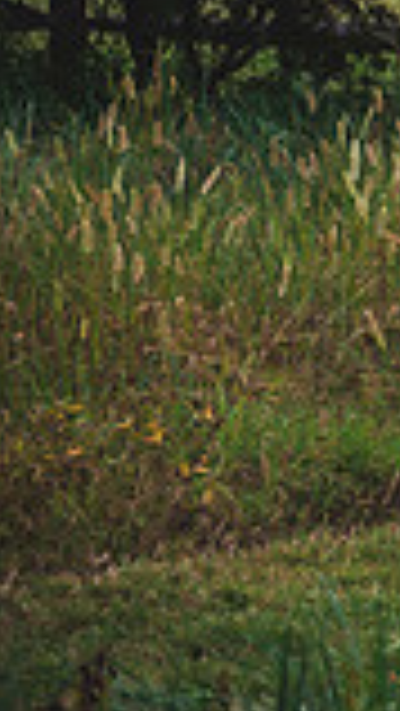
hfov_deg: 4.3
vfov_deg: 7.9
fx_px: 5067
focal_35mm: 269
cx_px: 1299
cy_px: -124
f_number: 2.8
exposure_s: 1/160
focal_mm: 70
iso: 100
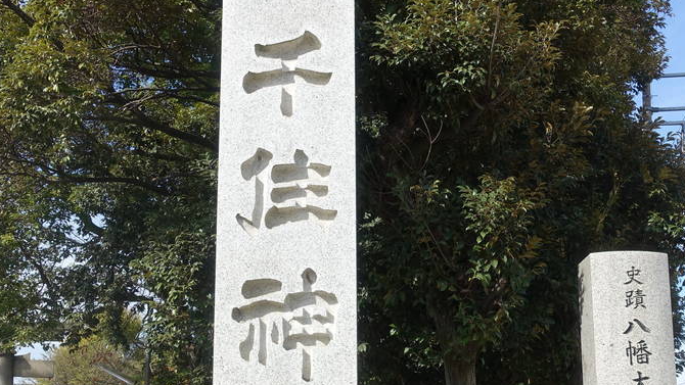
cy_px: 316
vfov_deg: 26.0
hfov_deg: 45.1
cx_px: 427
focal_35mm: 45
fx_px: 817
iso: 125
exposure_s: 1/640
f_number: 4
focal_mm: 8.8
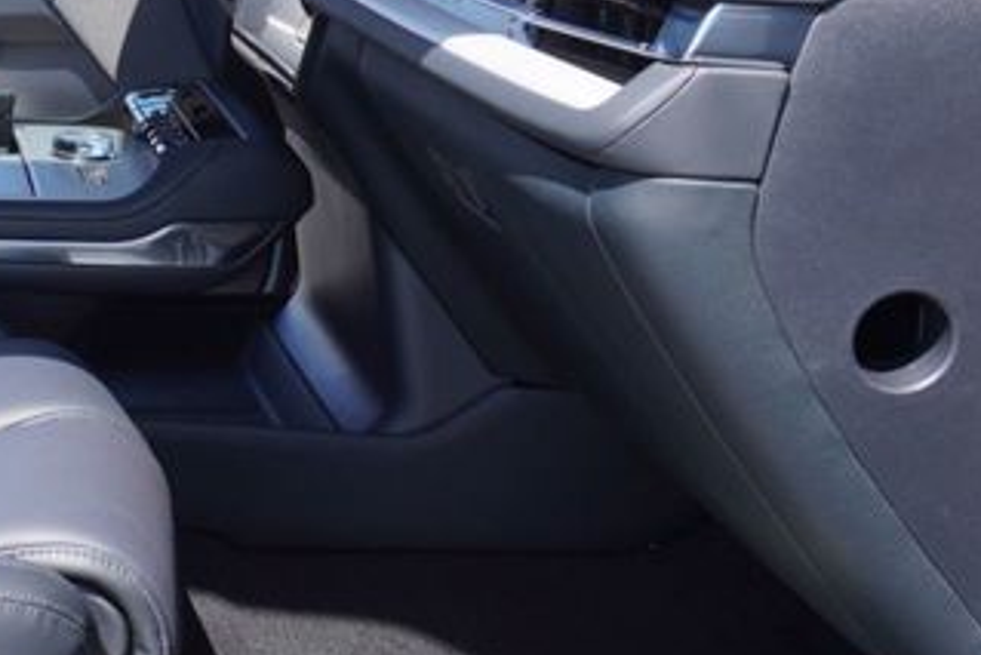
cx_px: -188
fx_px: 2099
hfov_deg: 24.0
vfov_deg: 17.6
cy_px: 117
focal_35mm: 77
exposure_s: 1/160
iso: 100
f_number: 6.3
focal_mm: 16
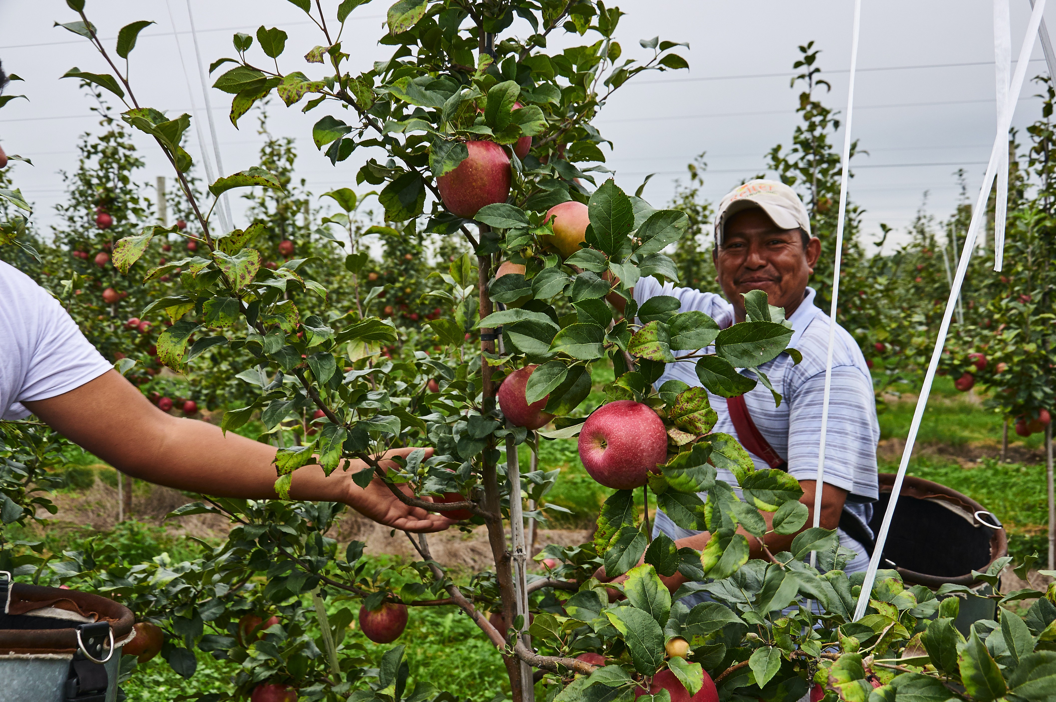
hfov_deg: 53.2
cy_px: 351
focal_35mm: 36
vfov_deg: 36.8
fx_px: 1055
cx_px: 528
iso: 320
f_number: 6.3
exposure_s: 1/100
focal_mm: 24
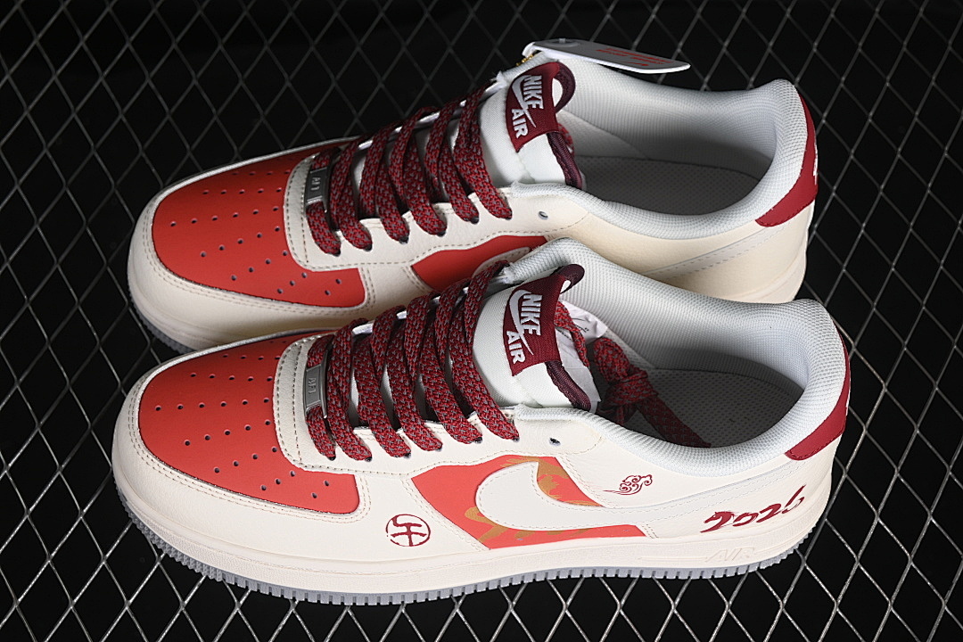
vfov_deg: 18.2
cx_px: 482
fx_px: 2006
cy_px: 321
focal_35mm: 75
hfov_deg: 27.0
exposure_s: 1/80
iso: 160
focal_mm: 50
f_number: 7.1
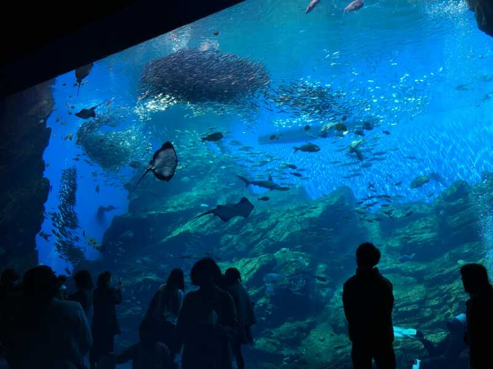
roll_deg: -1.5
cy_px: 184
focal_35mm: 29
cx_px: 246
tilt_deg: +13.5
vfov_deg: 48.2
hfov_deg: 61.7
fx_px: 413
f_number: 2.2
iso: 25
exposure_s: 1/120
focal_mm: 4.15
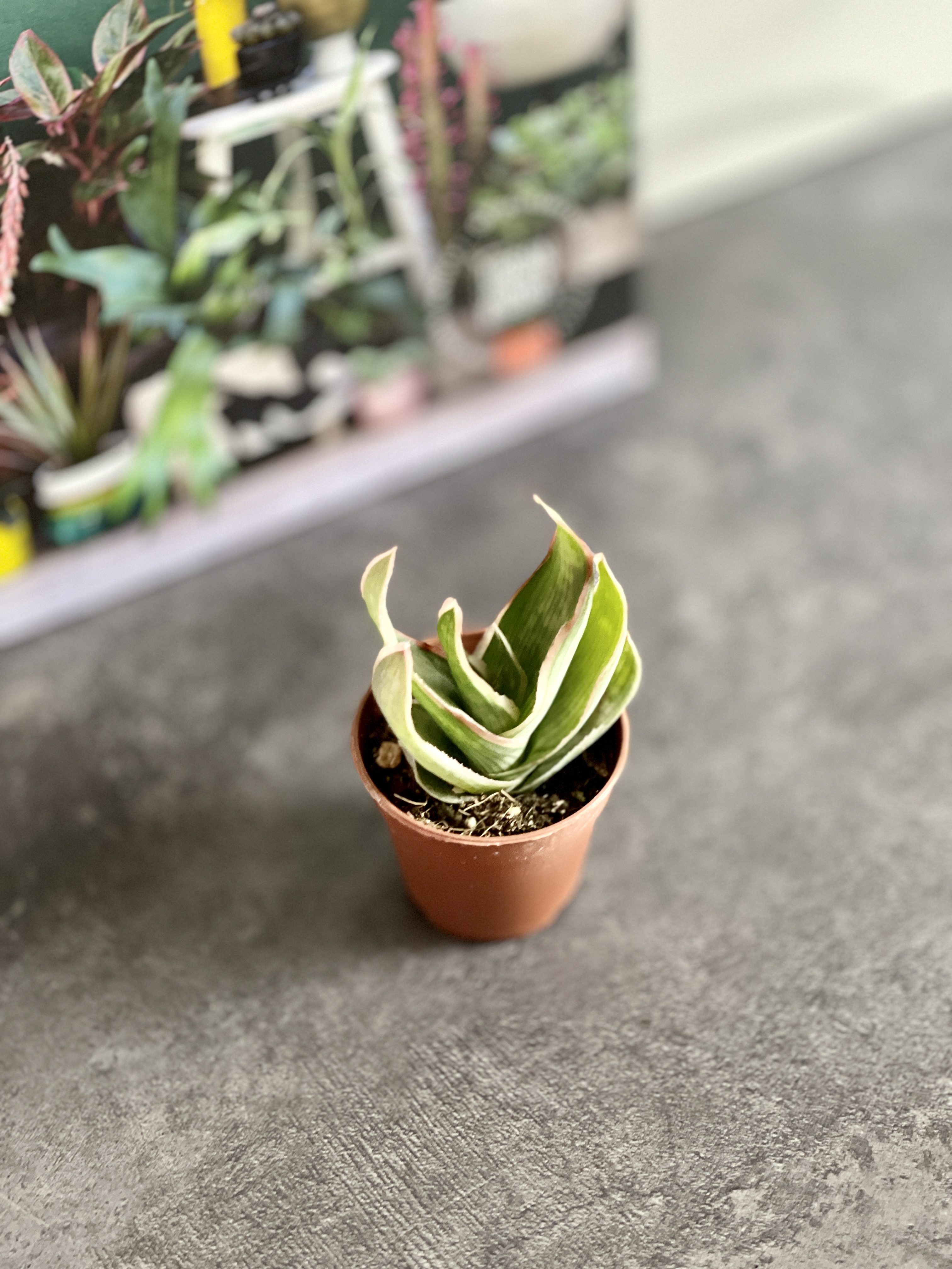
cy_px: 634
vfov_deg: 30.3
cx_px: 476
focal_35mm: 64
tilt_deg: -49.2
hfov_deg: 22.9
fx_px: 2347
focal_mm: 7.5
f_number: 2.2
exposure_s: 1/40
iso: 250
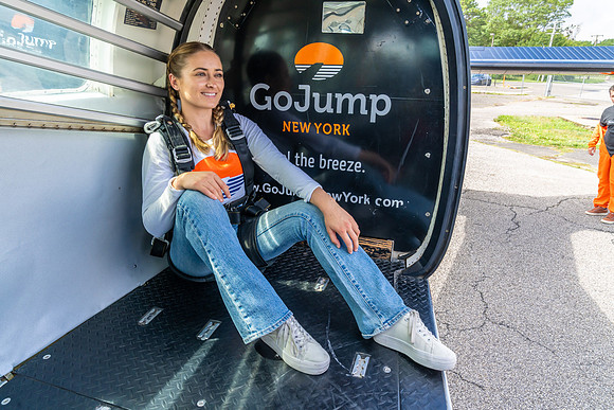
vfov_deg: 53.2
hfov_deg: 73.7
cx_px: 307
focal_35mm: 24
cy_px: 205
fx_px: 409
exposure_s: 1/320
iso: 640
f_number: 7.1
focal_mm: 24
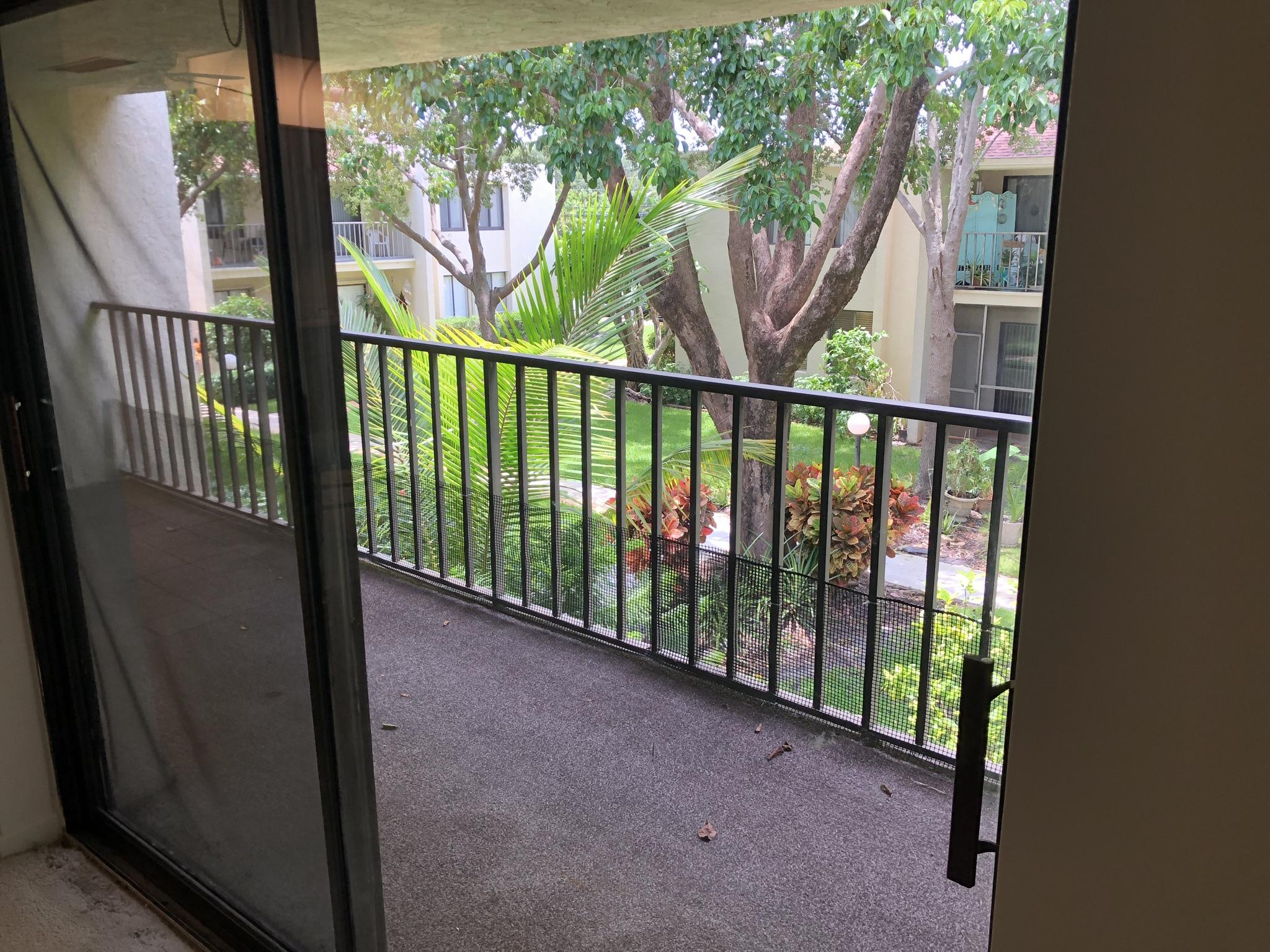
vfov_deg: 49.7
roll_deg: +0.2
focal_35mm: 28
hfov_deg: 63.4
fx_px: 1027
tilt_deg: -13.6
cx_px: 635
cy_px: 476
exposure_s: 1/120
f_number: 1.8
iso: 50
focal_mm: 4
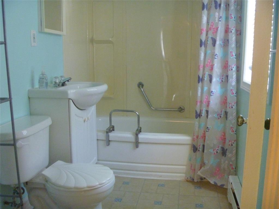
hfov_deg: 52.6
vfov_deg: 40.7
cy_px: 104
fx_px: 282
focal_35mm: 35
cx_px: 140
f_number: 3.5
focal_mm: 6.3
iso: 800
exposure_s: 1/15
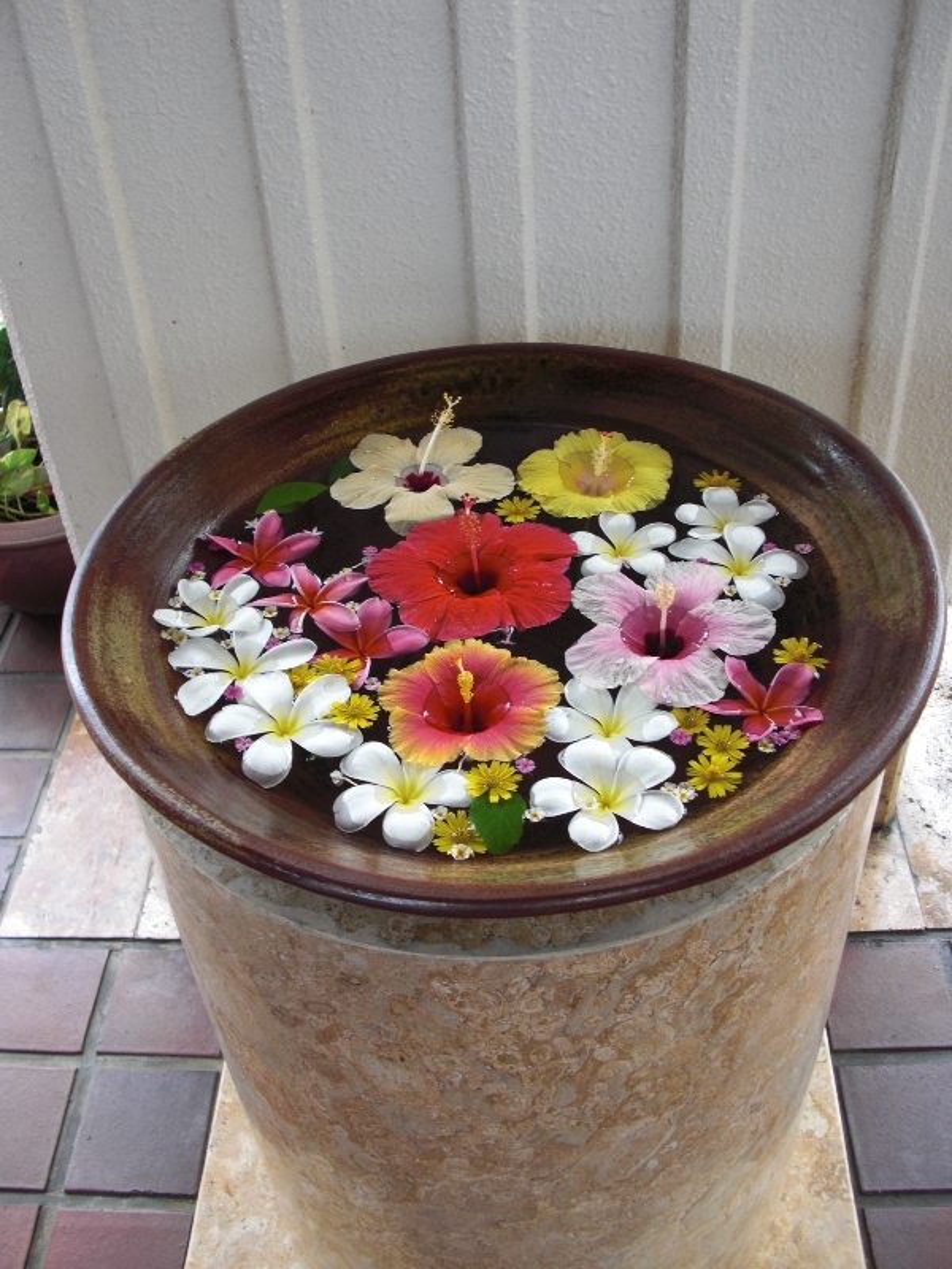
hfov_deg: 39.7
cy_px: 634
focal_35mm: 36
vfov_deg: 51.4
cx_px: 476
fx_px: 1320
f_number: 2.8
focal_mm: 6.3
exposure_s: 1/125
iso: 100
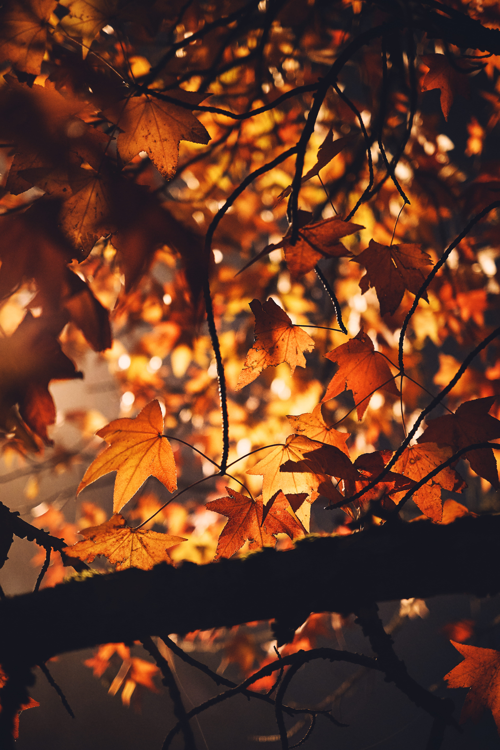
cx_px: 250
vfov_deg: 37.5
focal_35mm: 53
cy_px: 375
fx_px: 1104
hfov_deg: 25.5
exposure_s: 1/52
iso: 1600
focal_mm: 35
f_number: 1.4
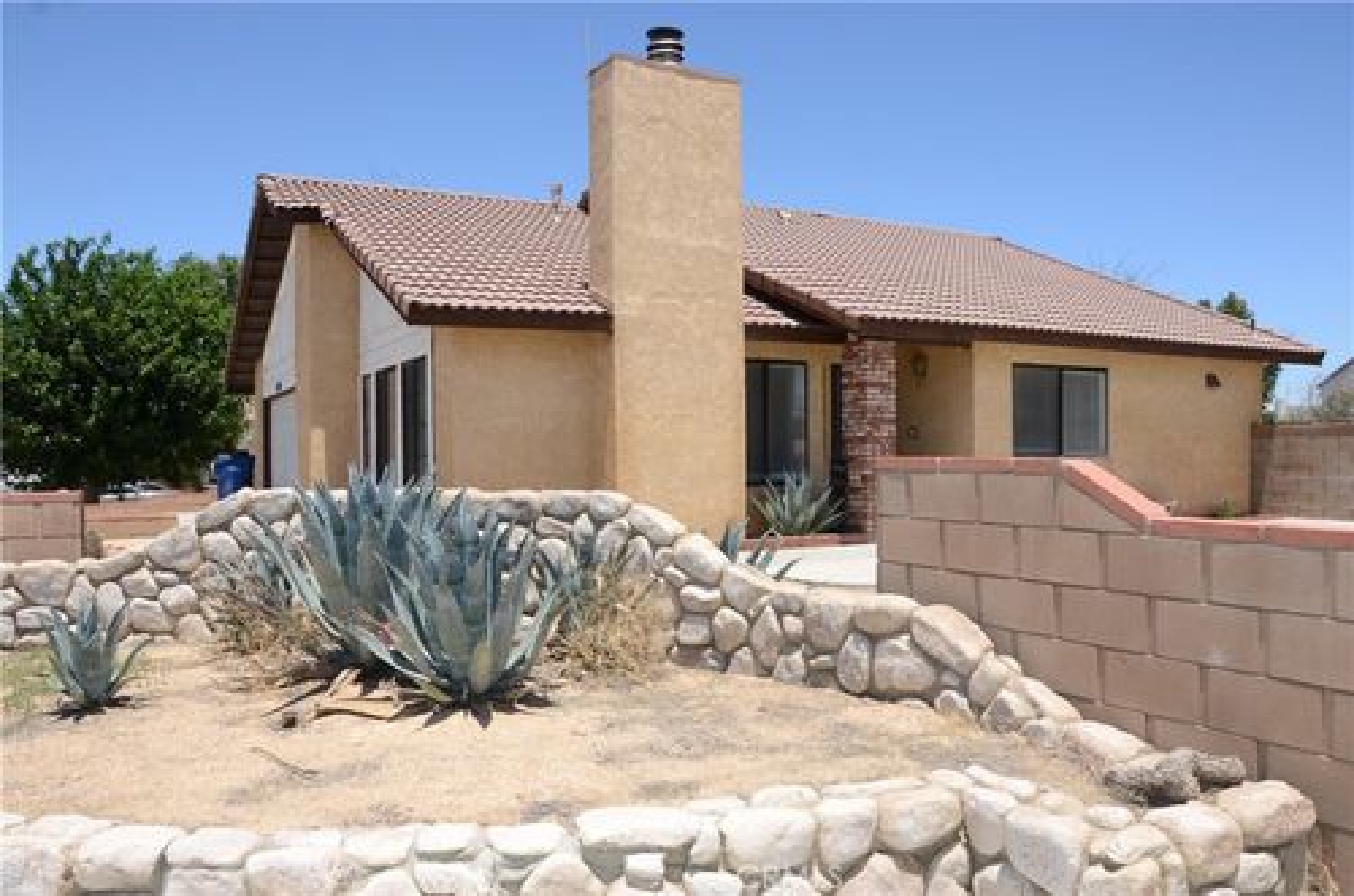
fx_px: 1013
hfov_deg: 67.5
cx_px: 677
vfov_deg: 47.7
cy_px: 448
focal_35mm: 27
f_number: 9
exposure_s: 1/250
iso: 100
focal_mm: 18
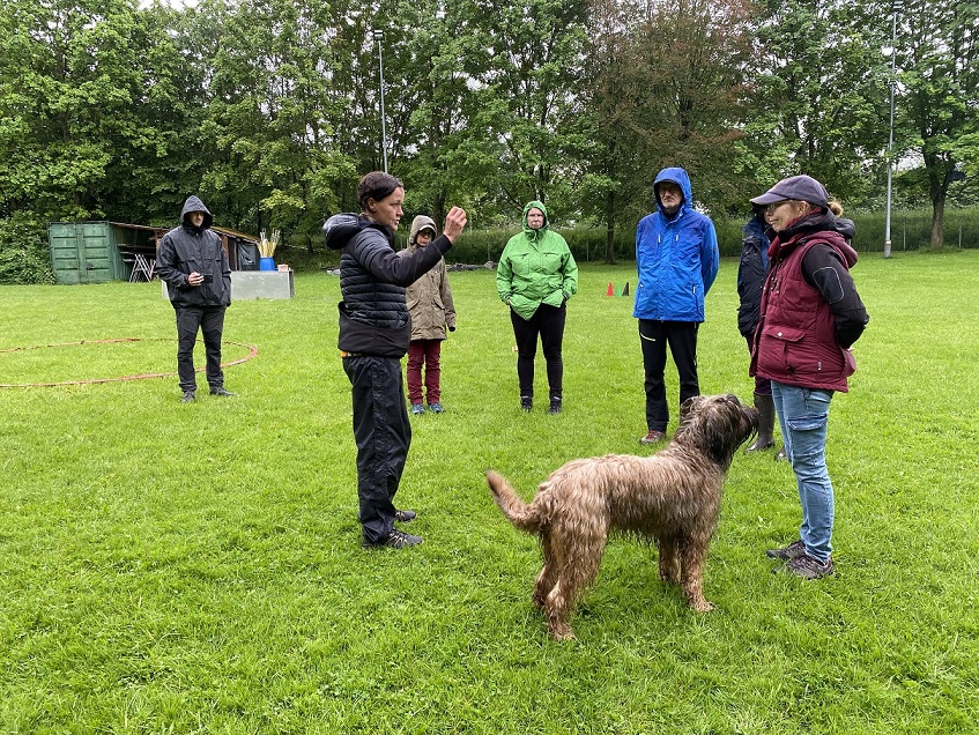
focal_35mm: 26
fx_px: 736
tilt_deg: -5.5
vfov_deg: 53.1
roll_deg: +1.8
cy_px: 368
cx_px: 490
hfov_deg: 67.3
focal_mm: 4.25
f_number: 1.8
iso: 50
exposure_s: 1/122
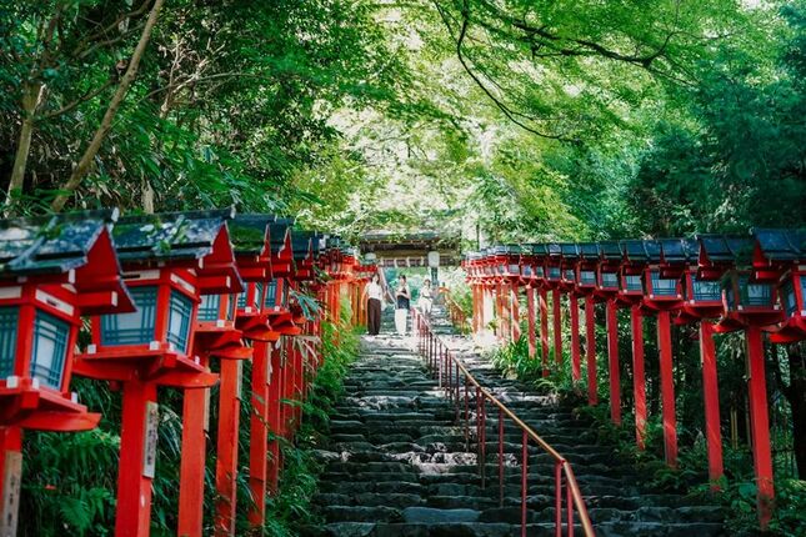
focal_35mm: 59
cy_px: 268
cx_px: 403
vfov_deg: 23.0
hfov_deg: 33.9
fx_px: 1321
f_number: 4
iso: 2000
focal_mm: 59
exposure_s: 1/160
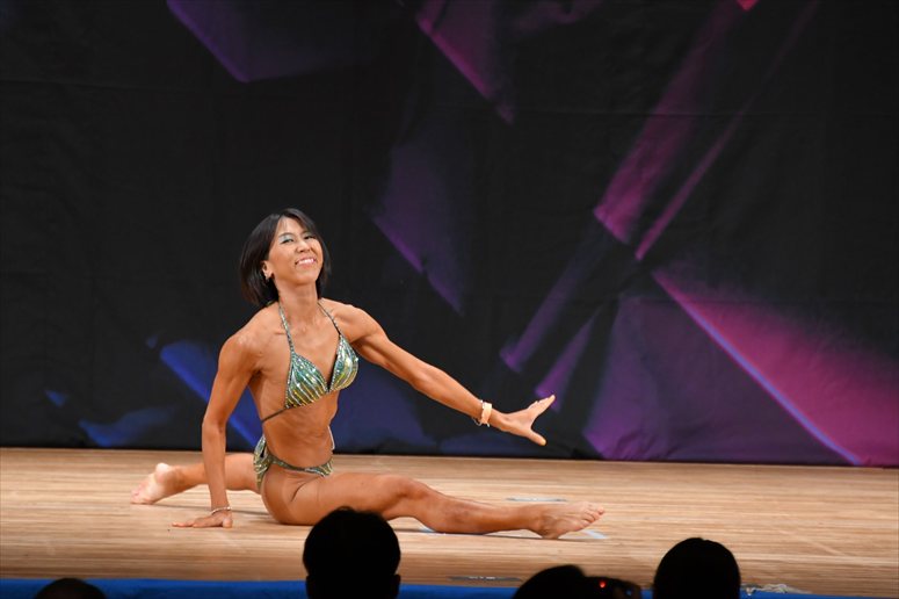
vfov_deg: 4.0
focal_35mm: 345
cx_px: 450
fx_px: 8611
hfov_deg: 6.0
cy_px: 300
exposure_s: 1/400
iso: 2500
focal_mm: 230
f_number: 5.6
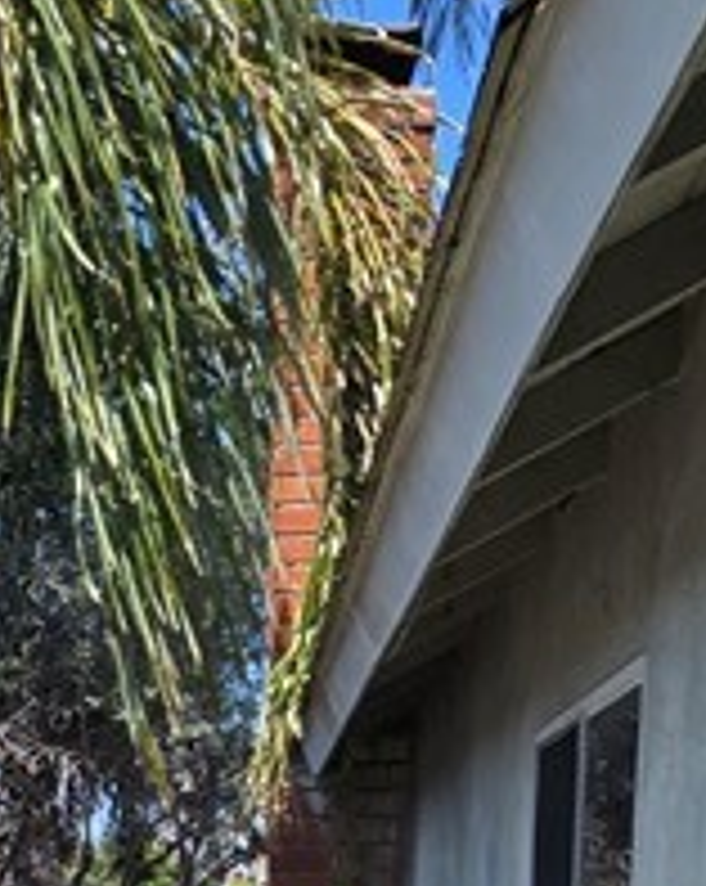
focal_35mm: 66
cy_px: 1453
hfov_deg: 22.7
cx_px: 103
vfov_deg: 21.9
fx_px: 1728
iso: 50
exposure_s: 1/1497
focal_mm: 2.2
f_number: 2.2
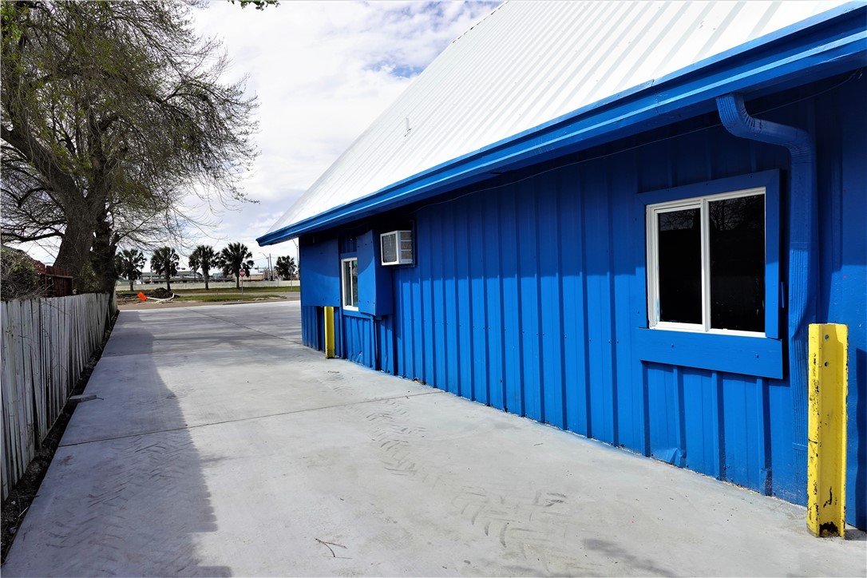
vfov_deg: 53.1
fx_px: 578
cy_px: 289
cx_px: 434
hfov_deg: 73.7
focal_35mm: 24
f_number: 5.6
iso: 100
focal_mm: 9
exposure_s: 1/400
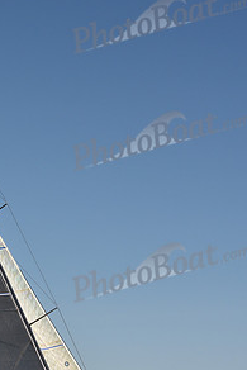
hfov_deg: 9.8
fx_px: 1429
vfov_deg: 14.7
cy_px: 222
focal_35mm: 139
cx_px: 7
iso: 250
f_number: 4
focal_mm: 70
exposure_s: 1/1000
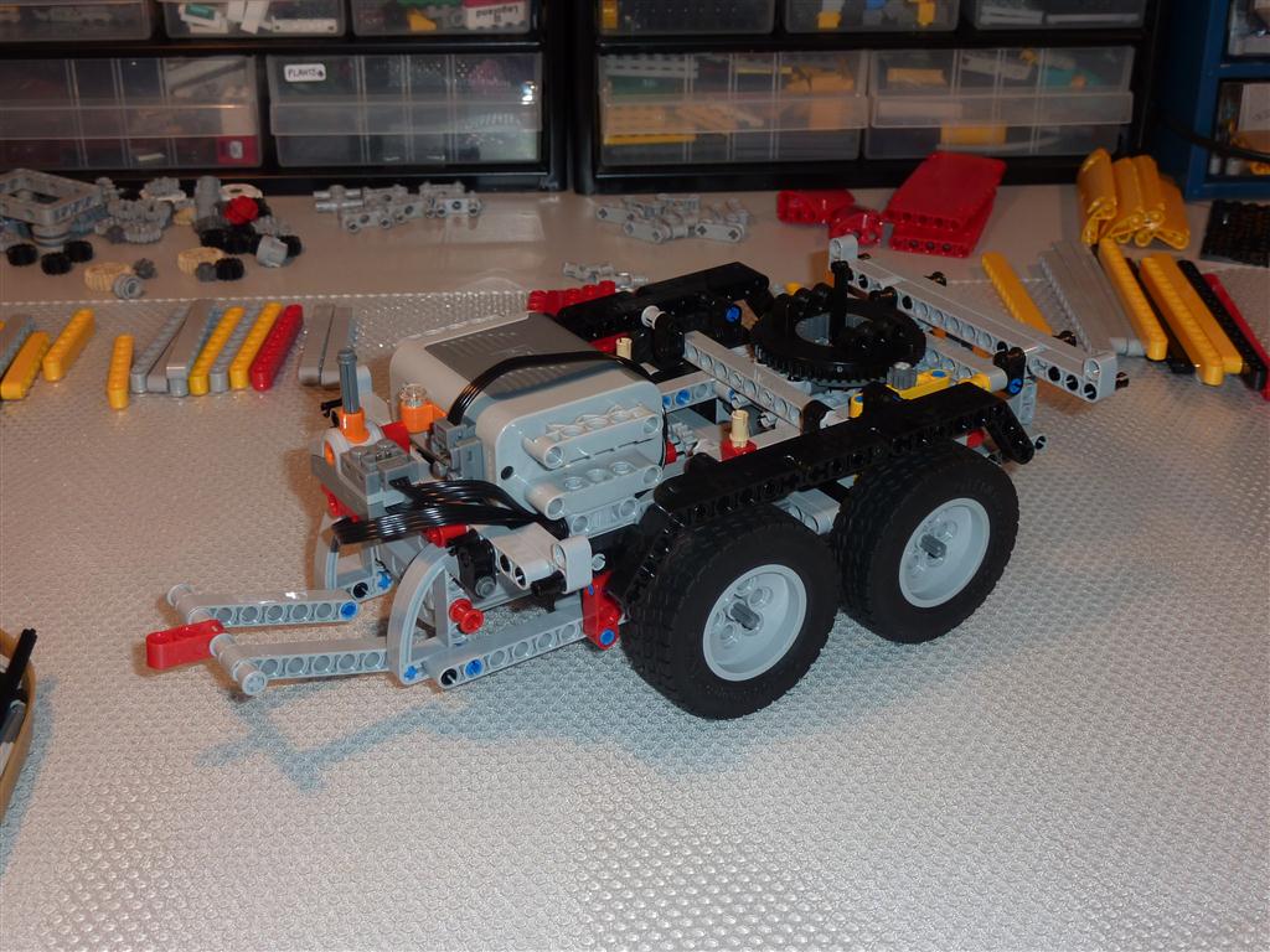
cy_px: 476
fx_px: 1761
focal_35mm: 48
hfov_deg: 39.7
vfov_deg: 30.3
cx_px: 635
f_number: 3.8
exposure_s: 1/30
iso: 100
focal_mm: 7.9
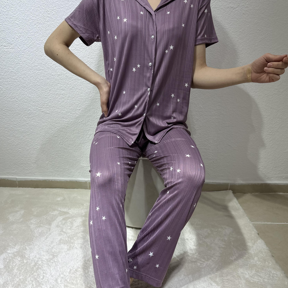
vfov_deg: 55.3
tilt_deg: -19.7
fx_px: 273
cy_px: 169
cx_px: 145
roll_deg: -1.5
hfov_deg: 55.6
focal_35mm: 29
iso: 80
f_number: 1.78
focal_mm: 6.86
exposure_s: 1/379
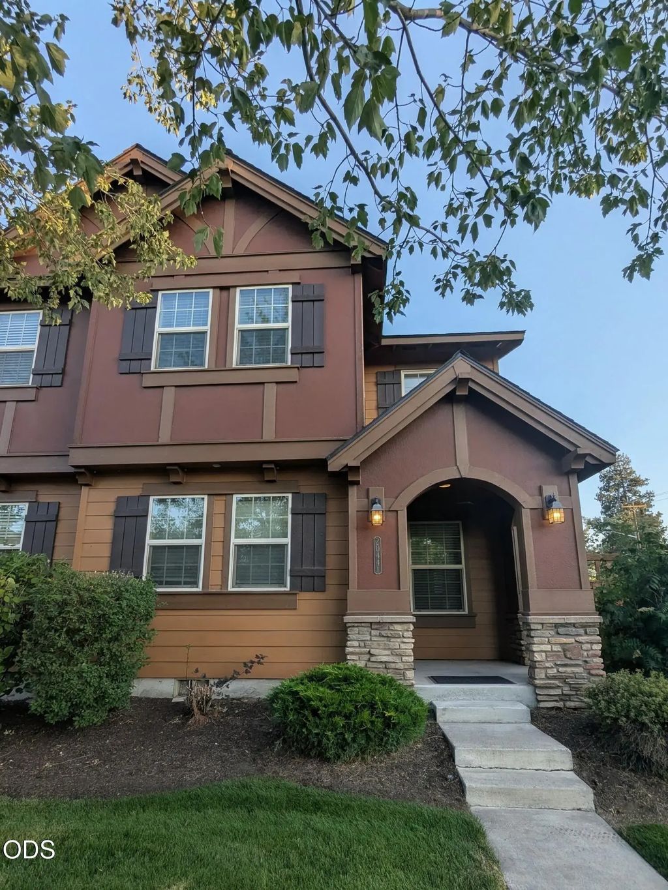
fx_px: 412
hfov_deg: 78.1
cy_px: 445
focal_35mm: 16
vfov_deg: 94.5
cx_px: 334
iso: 43
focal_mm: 2.35
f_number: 2.2
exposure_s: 1/269
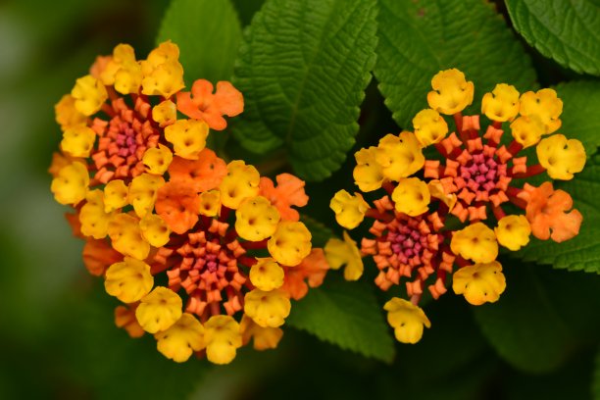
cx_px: 300
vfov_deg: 10.2
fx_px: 2250
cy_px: 200
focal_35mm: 135
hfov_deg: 15.2
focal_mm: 90
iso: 400
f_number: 5.6
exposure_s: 1/500
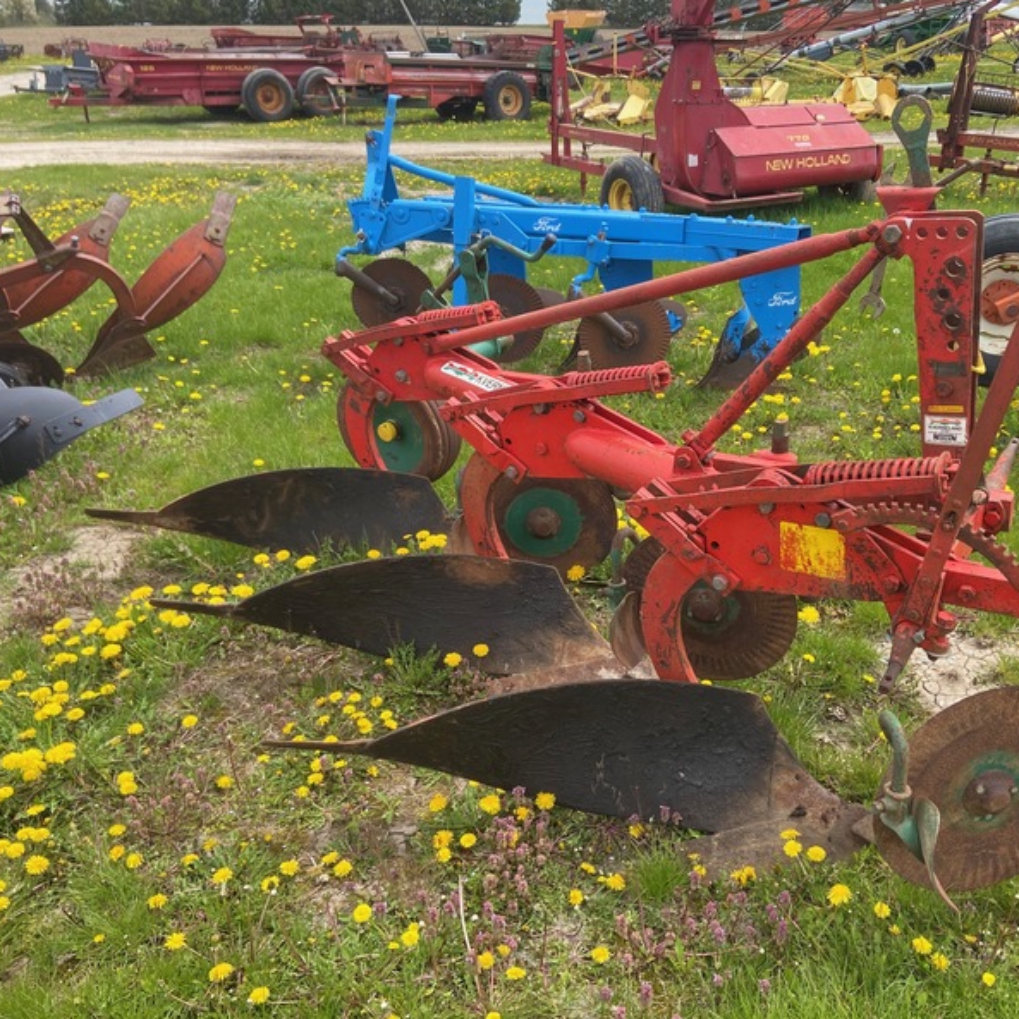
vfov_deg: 52.5
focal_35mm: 31
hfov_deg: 51.7
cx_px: 667
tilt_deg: -25.3
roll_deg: +0.2
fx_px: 1032
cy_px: 505
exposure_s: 1/1007
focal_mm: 4.25
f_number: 1.8
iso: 32
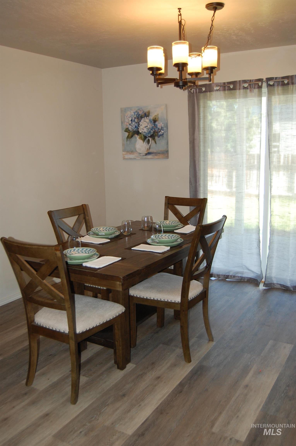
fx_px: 408
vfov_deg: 57.3
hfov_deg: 39.9
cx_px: 148
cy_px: 223
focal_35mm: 33
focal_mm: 22
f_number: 3.8
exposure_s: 1/60
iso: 400
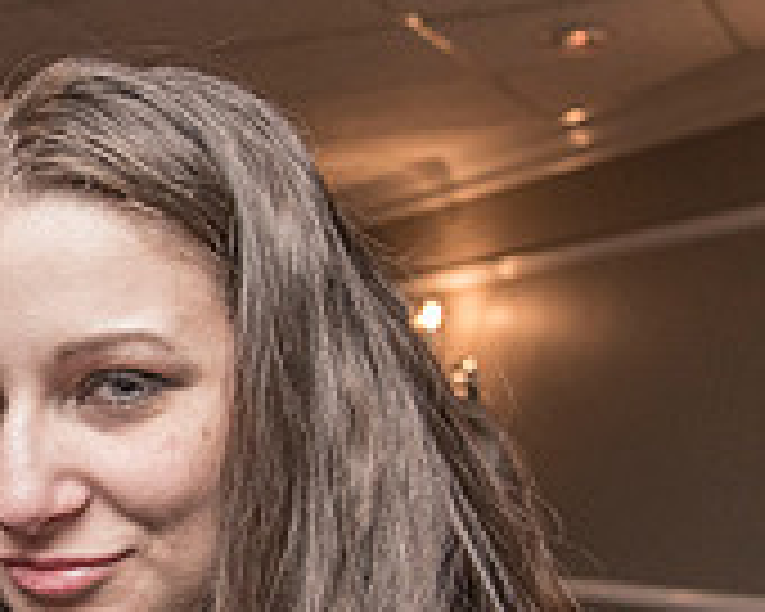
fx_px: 1743
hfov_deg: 23.0
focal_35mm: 77
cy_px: 421
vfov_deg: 19.8
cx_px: -117
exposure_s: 1/200
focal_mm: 24
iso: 2000
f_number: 4
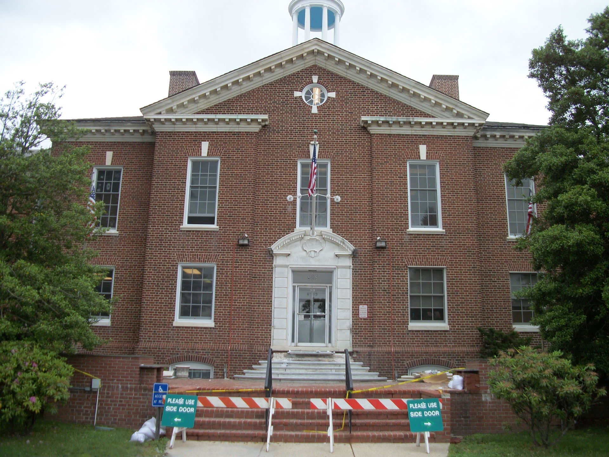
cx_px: 304
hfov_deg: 56.8
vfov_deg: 44.2
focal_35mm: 32
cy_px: 228
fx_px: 563
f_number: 2.9
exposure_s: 1/320
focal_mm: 5.7
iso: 80
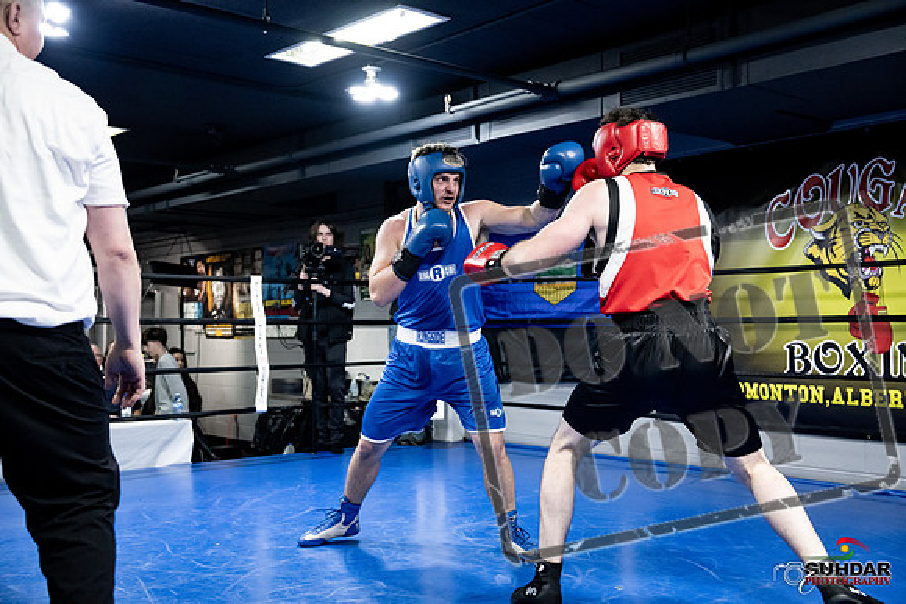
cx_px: 453
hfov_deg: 49.5
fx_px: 982
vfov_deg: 34.2
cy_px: 302
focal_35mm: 39
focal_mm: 39
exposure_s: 1/1000
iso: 8000
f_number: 2.8
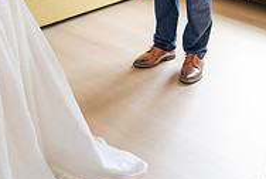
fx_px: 548
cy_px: -85
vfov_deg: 16.9
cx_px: 21
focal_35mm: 74
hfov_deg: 26.3
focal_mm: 24
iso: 800
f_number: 2.8
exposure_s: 1/160
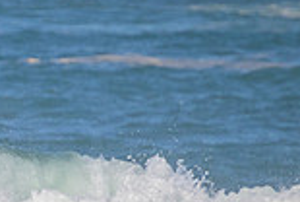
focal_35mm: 2986
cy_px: 226
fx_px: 24931
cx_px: -236
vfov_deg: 0.5
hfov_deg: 0.7
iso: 1000
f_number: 11
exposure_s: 1/2000
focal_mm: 800
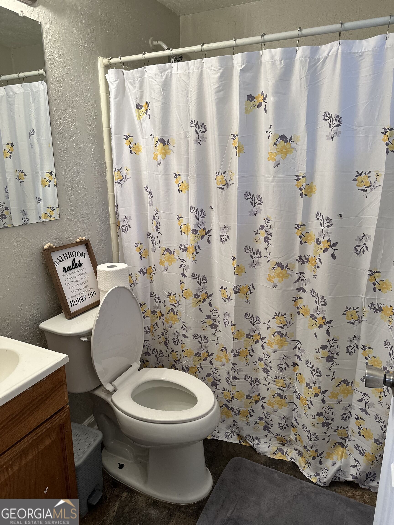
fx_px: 364
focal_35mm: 24
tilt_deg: -15.1
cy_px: 262
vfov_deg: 71.6
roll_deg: +0.0
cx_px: 197
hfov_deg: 56.8
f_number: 1.78
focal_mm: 6.86
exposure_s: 1/120
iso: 160
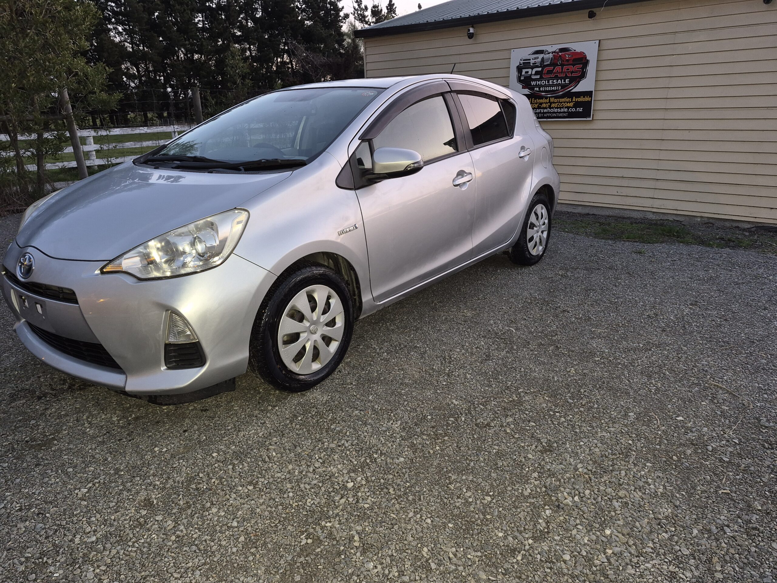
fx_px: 516
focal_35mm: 23
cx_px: 388
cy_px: 292
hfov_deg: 73.9
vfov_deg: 58.9
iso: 125
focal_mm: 5.4
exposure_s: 1/12
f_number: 1.8
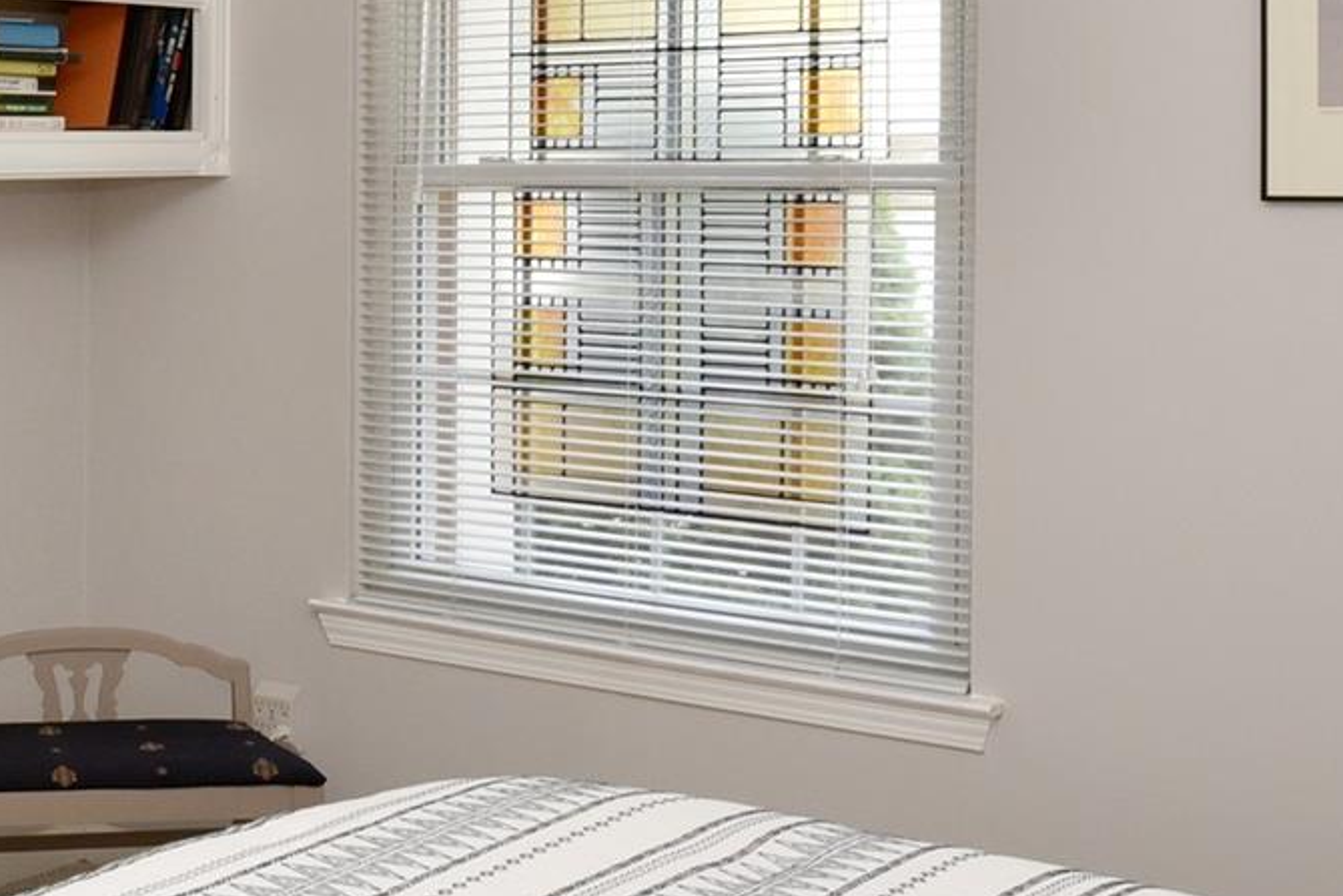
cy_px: 267
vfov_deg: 25.8
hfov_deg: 33.6
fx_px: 1940
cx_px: -106
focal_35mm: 52
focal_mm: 17
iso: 640
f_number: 9
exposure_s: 1/60
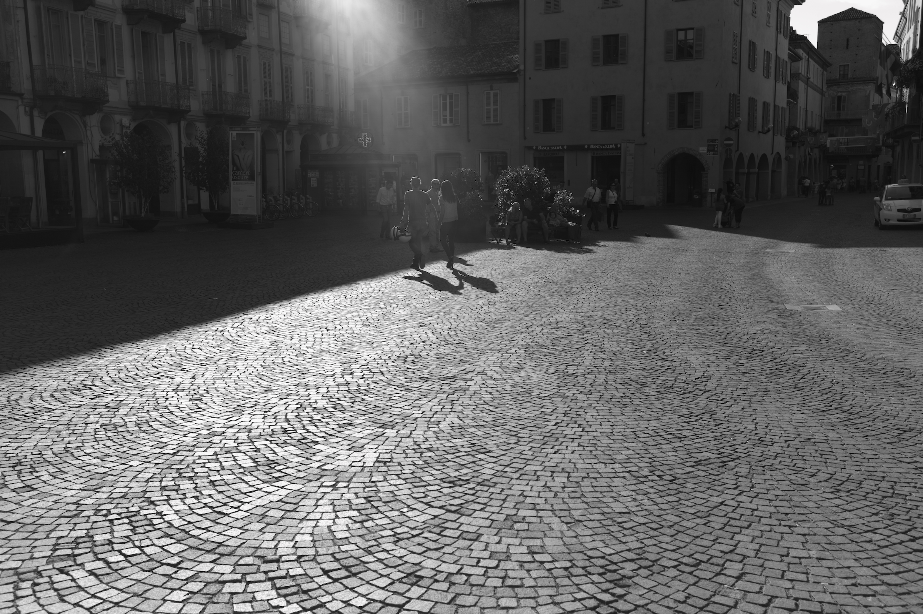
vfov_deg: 37.8
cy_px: 307
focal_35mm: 35
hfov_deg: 54.5
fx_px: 897
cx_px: 462
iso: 160
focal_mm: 35
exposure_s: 1/1500
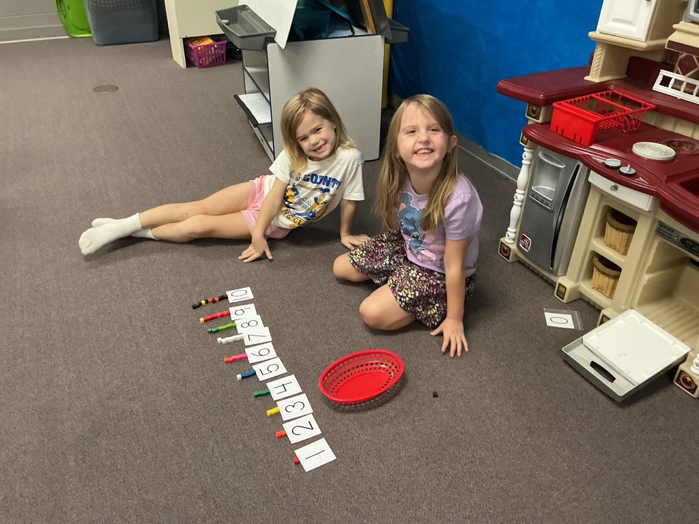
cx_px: 350
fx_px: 586
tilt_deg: -32.8
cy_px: 262
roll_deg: +1.0
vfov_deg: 48.2
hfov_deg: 61.7
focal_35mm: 29
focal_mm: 3
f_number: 1.8
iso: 200
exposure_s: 1/60
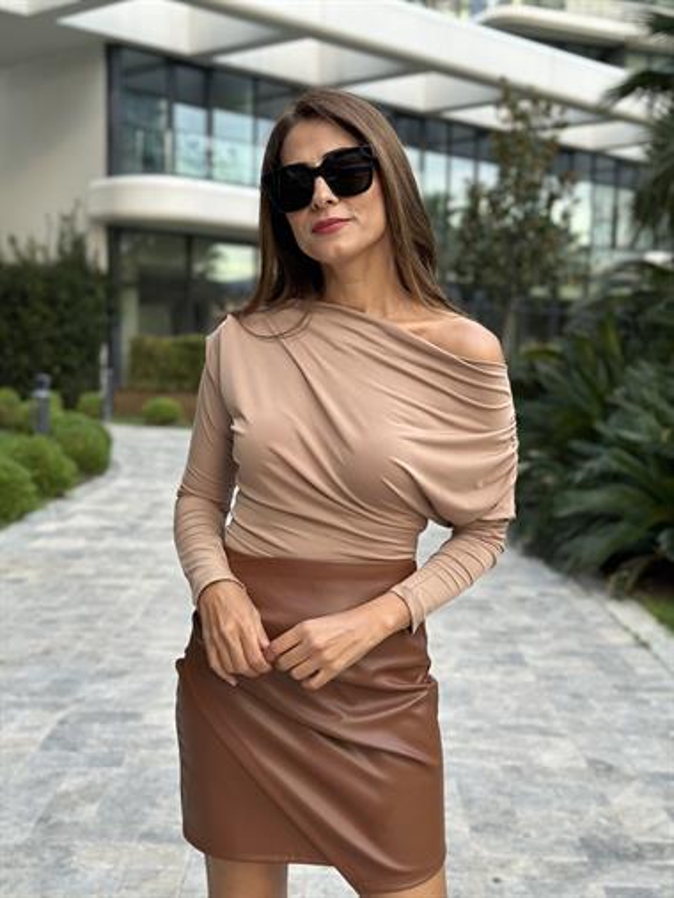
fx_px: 1245
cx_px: 337
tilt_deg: -4.7
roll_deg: -2.0
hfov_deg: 30.3
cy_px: 449
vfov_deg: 39.6
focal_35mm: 48
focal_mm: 6.86
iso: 160
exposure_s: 1/60
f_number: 1.78
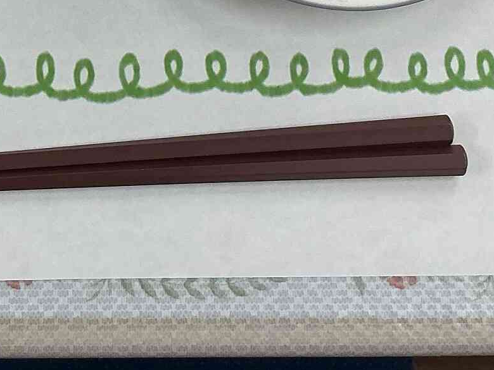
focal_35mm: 96
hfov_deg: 20.2
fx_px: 1370
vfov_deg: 14.2
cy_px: -219
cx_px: 110
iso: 40
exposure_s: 1/120
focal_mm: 3
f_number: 1.8
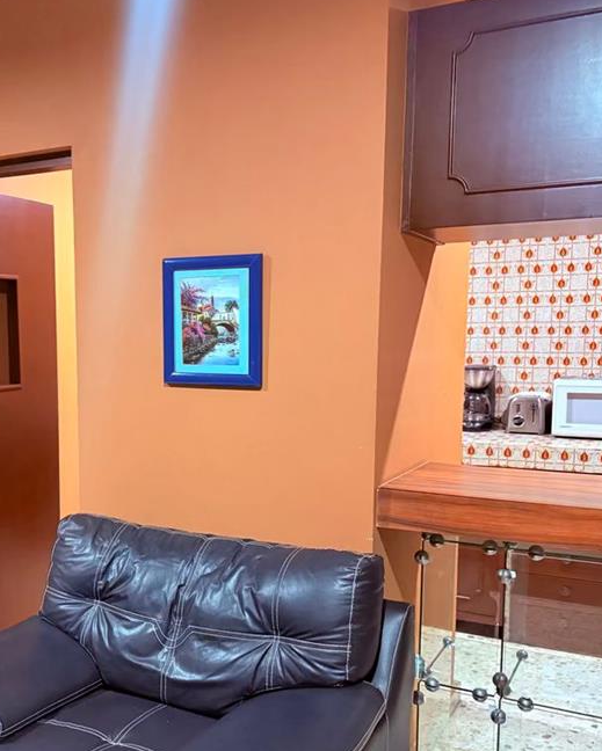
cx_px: 167
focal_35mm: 37
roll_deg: +1.4
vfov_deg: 49.0
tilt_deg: -4.8
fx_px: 823
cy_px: 421
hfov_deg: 39.3
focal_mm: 6.76
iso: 800
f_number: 1.78
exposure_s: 1/40
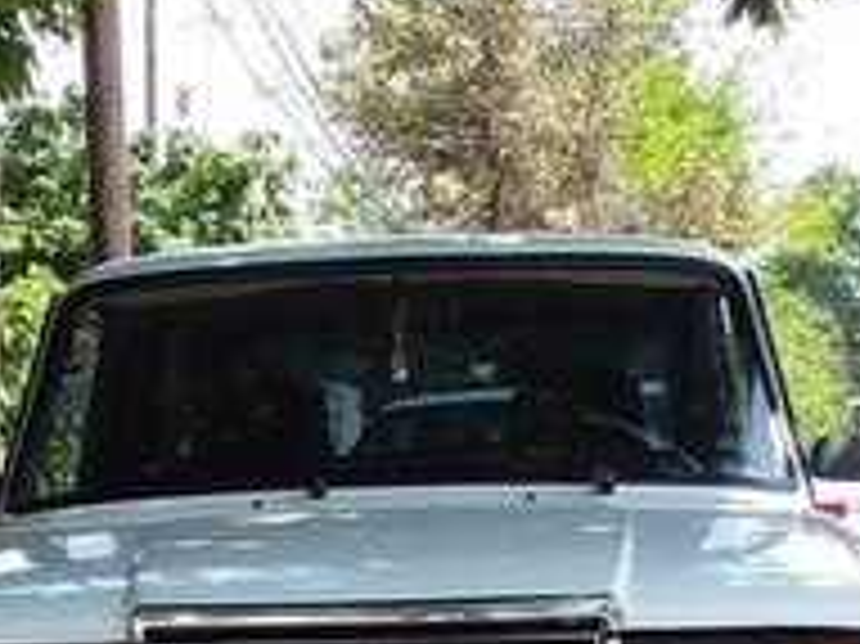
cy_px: 980
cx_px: 257
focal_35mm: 107
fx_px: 2657
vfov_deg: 13.0
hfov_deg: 18.3
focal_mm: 3.3
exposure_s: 1/443
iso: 40
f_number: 2.2
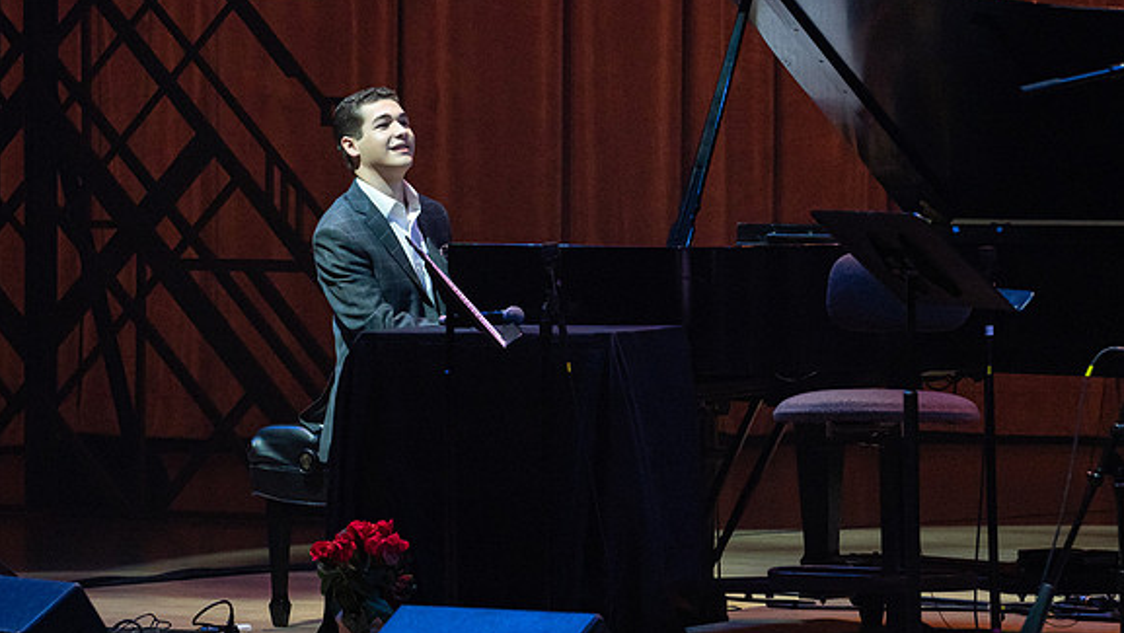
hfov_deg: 7.0
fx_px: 9153
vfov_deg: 4.0
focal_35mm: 307
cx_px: 356
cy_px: 298
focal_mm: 200
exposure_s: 1/250
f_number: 7.1
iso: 2500
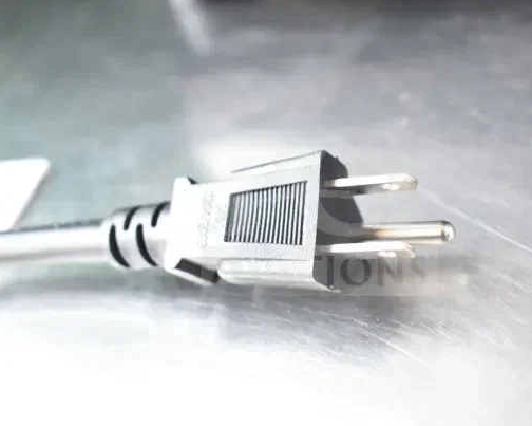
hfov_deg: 32.4
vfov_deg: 26.2
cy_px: 212
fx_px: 913
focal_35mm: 58
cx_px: 319
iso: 400
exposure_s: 1/50
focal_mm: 34
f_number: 4.5
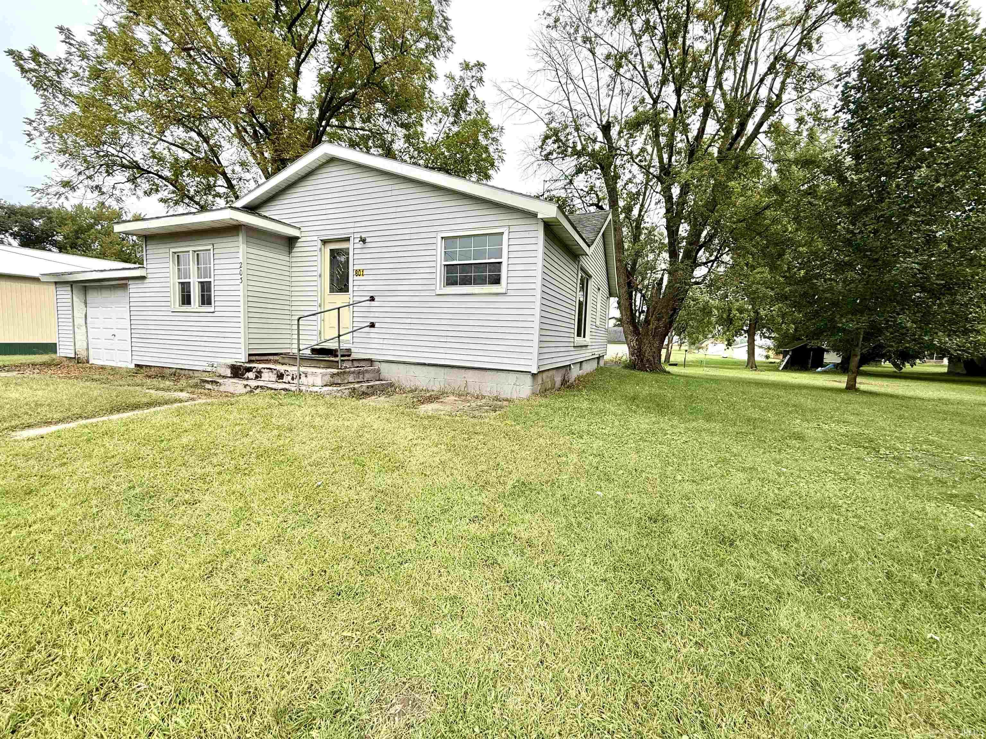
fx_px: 399
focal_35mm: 14
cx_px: 493
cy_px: 370
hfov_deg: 102.1
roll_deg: -3.3
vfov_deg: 85.7
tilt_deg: -5.1
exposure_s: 1/770
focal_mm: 2.22
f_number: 2.2
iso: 50
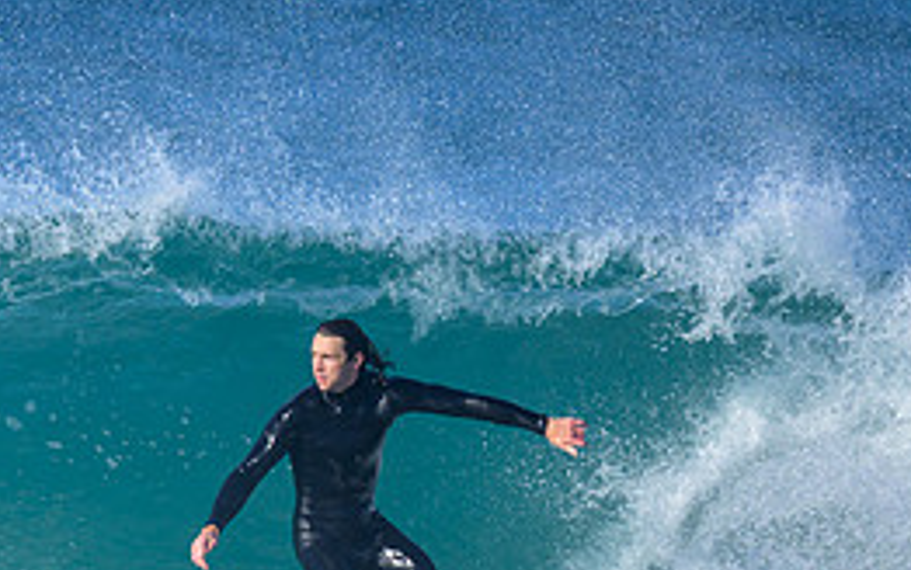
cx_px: 132
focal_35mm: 1901
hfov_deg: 1.1
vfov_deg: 0.7
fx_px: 47218
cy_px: 624
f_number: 6.3
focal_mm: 800
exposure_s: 1/2000
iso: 400
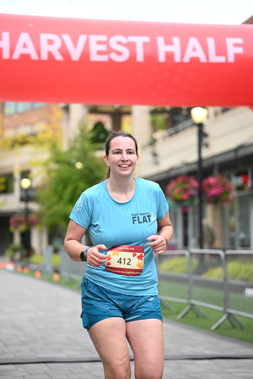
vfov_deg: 21.9
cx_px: 126
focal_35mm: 93
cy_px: 190
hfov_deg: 14.7
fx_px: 980
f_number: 2.8
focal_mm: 93
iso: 640
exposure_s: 1/1600
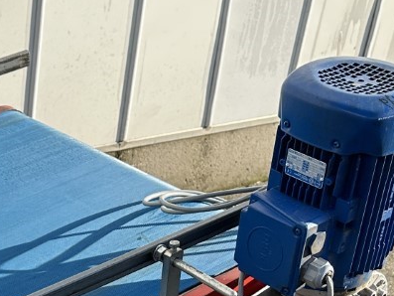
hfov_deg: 21.7
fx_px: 991
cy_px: 463
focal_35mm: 87
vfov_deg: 15.5
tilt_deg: -34.8
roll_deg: -4.2
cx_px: 2
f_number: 1.78
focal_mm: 6.86
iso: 80
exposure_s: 1/2353
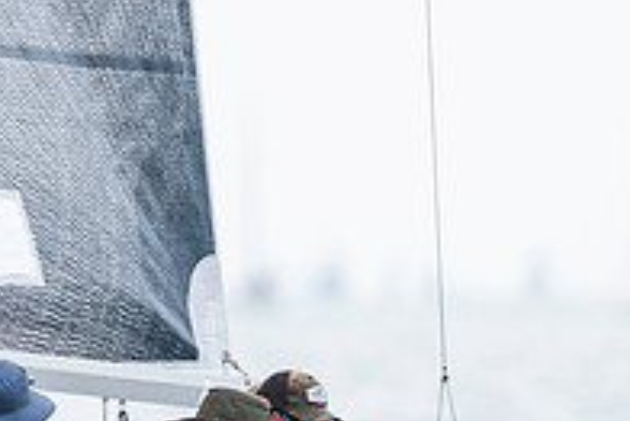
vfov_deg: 1.0
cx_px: 132
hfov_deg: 1.5
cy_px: 558
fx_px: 23291
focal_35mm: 1330
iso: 200
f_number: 5
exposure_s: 1/1250
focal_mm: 300
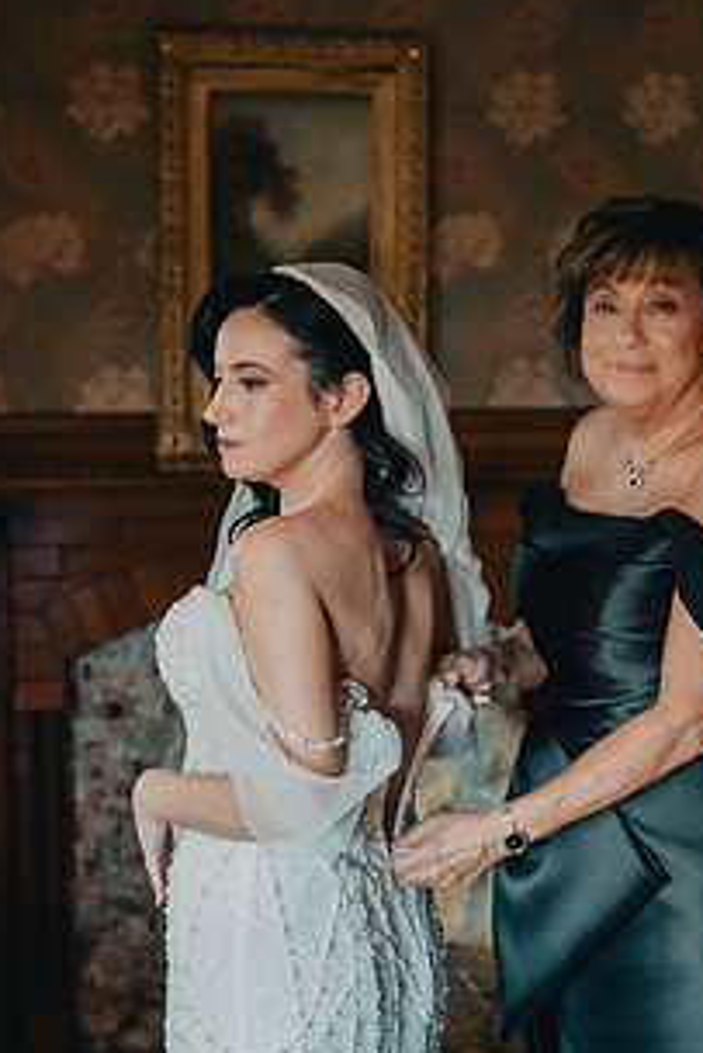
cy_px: 520
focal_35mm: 71
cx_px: 388
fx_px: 2077
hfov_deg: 19.2
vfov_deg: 28.4
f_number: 2.8
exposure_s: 1/200
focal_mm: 48
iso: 2000
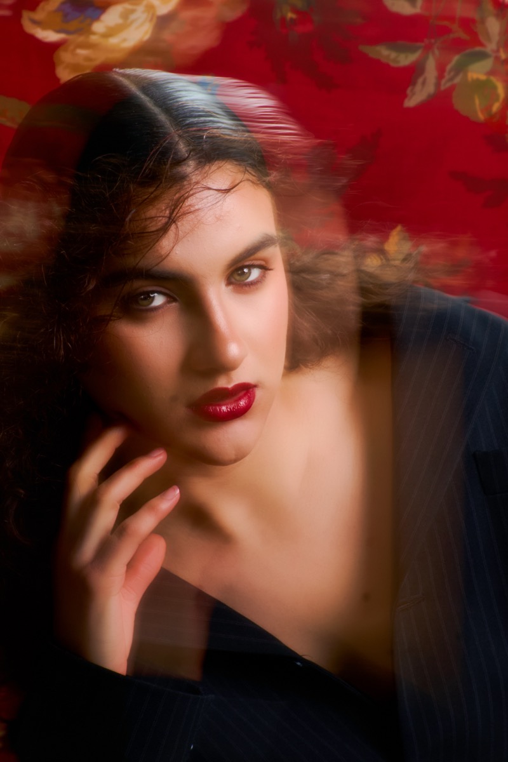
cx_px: 254
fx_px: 2730
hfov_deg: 10.6
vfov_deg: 15.9
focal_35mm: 129
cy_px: 381
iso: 200
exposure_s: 1/5
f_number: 14
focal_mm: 86
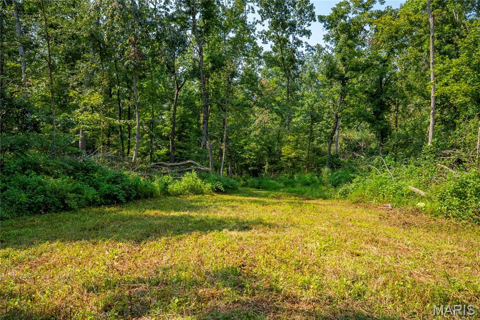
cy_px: 160
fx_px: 467
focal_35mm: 35
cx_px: 240
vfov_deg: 37.9
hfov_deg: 54.4
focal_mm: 35
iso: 200
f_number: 11
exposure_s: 1/80
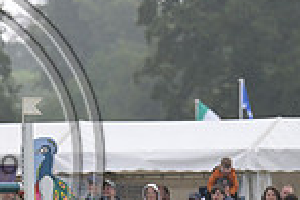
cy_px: 134
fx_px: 6531
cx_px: -128
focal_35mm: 783
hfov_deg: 2.6
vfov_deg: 1.8
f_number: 4.5
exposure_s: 1/1250
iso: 1100
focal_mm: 200
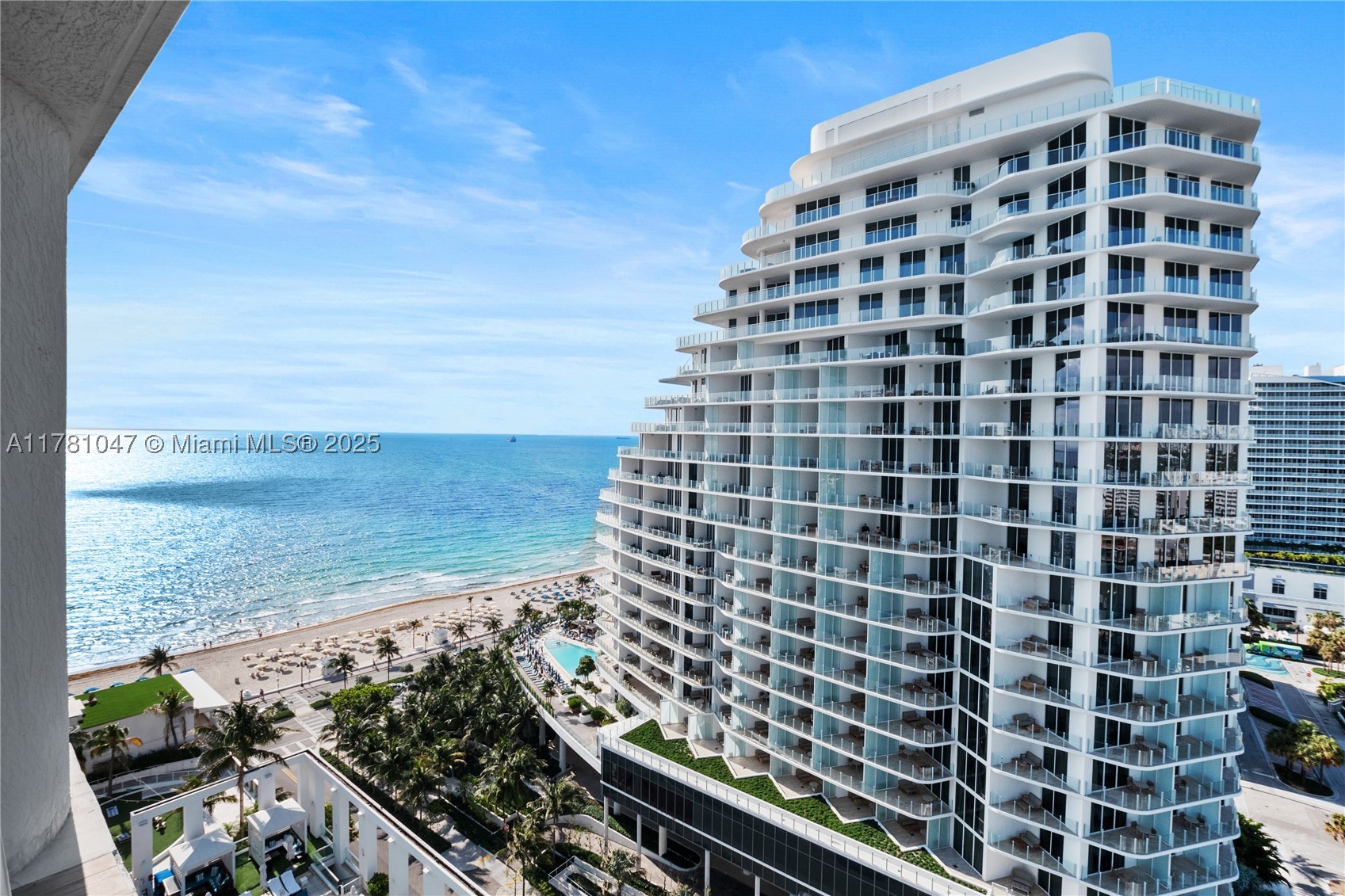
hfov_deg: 100.4
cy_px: 448
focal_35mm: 15
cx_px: 672
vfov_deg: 77.3
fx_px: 560
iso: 200
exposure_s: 1/1000
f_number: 8
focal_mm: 10
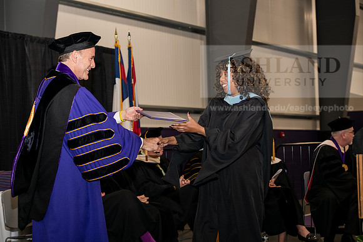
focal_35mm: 80
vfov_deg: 17.1
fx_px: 807
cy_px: 121
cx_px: 182
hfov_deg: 25.4
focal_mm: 80
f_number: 5.6
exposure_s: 1/200
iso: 1600
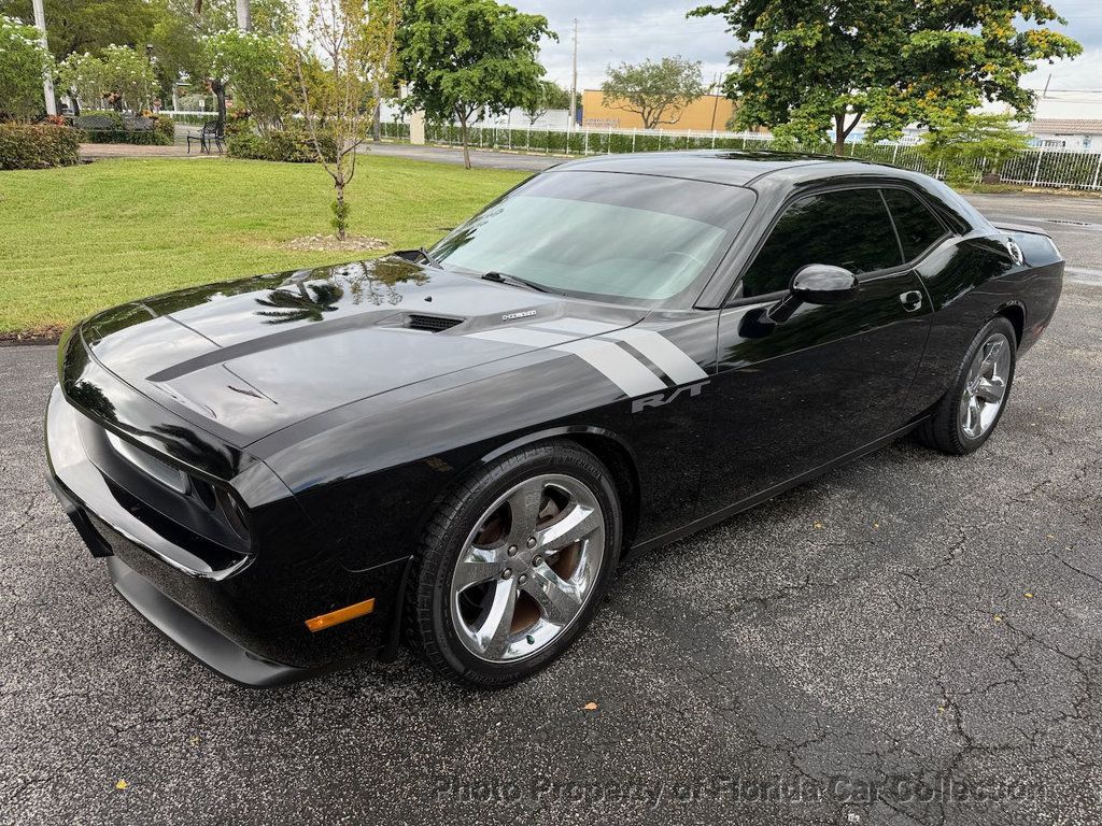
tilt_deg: -20.0
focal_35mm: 24
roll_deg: -1.9
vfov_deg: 56.8
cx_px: 551
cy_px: 413
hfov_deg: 71.6
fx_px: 764
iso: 80
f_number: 1.78
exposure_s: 1/831
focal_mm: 6.76
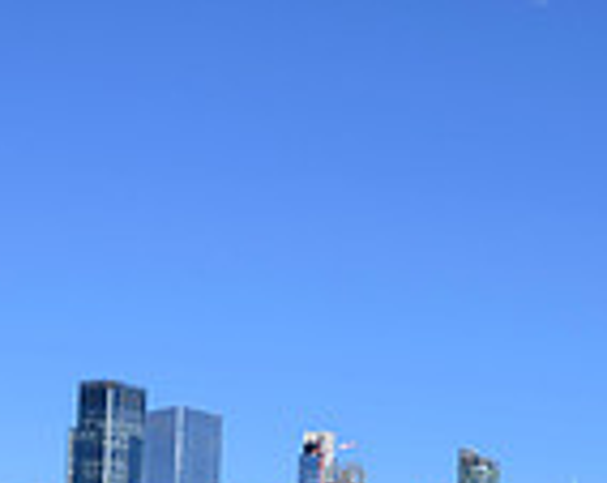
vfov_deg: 12.7
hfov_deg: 16.2
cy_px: 549
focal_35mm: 119
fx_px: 2133
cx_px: 351
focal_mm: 31
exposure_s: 1/500
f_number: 5.6
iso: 64
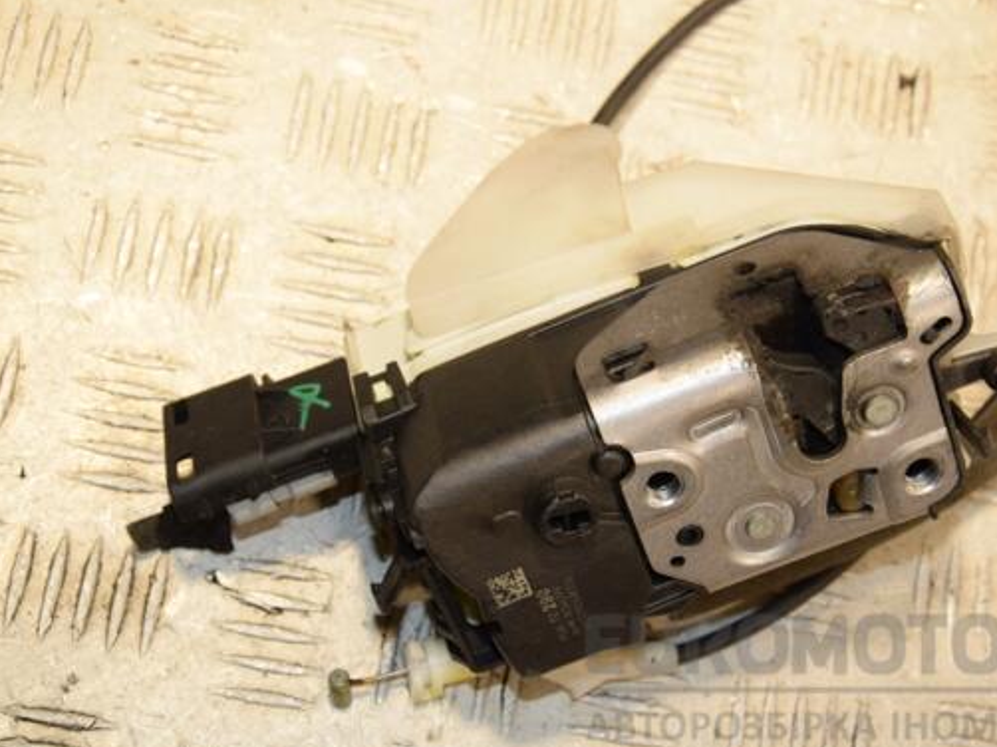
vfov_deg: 19.0
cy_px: 379
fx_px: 2233
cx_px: 548
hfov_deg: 25.2
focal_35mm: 78
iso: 800
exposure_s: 1/200
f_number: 6.3
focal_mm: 45
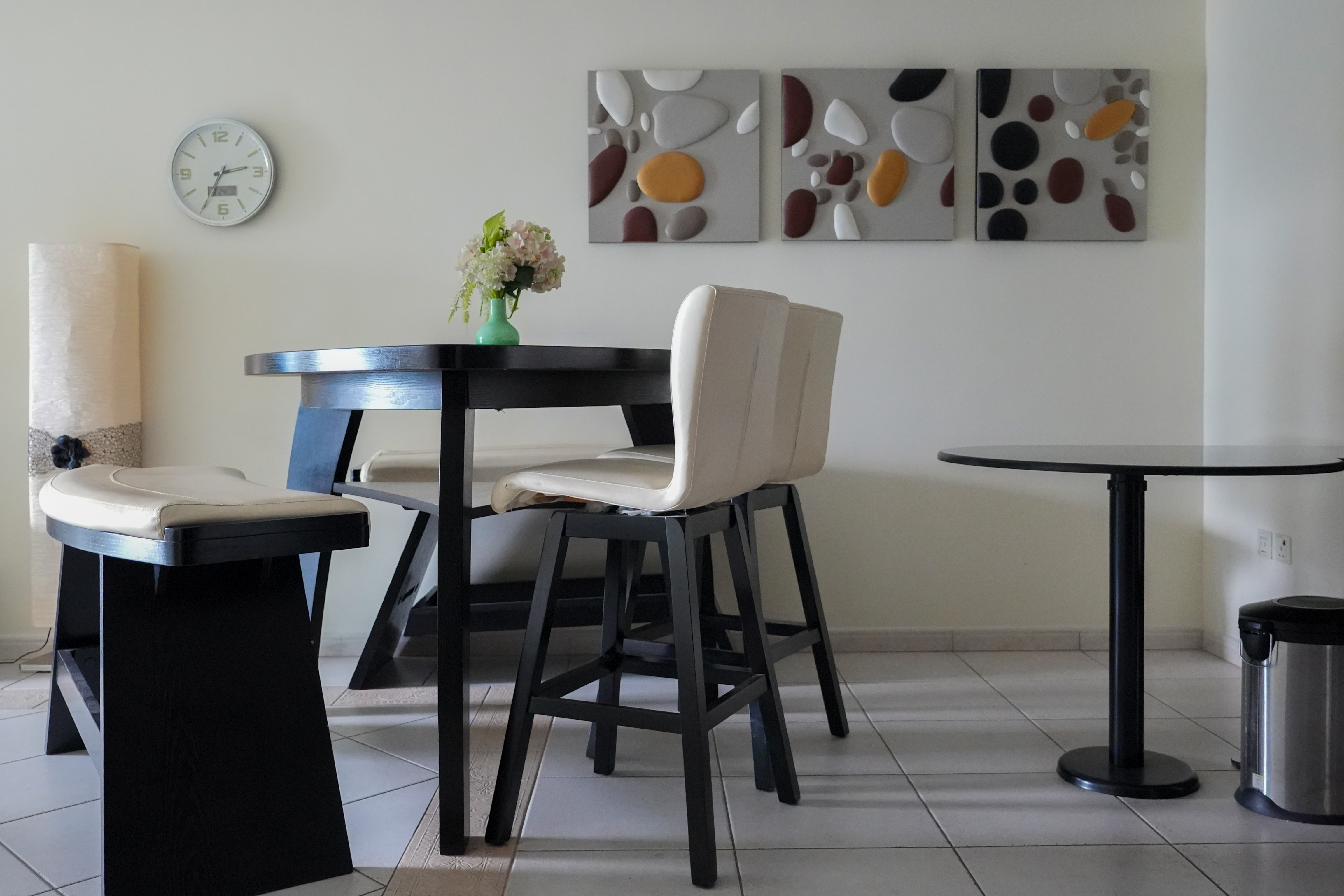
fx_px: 1120
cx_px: 672
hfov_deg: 61.9
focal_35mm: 30
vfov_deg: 43.6
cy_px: 448
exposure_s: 1/90
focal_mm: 20
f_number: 3.5
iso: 6400
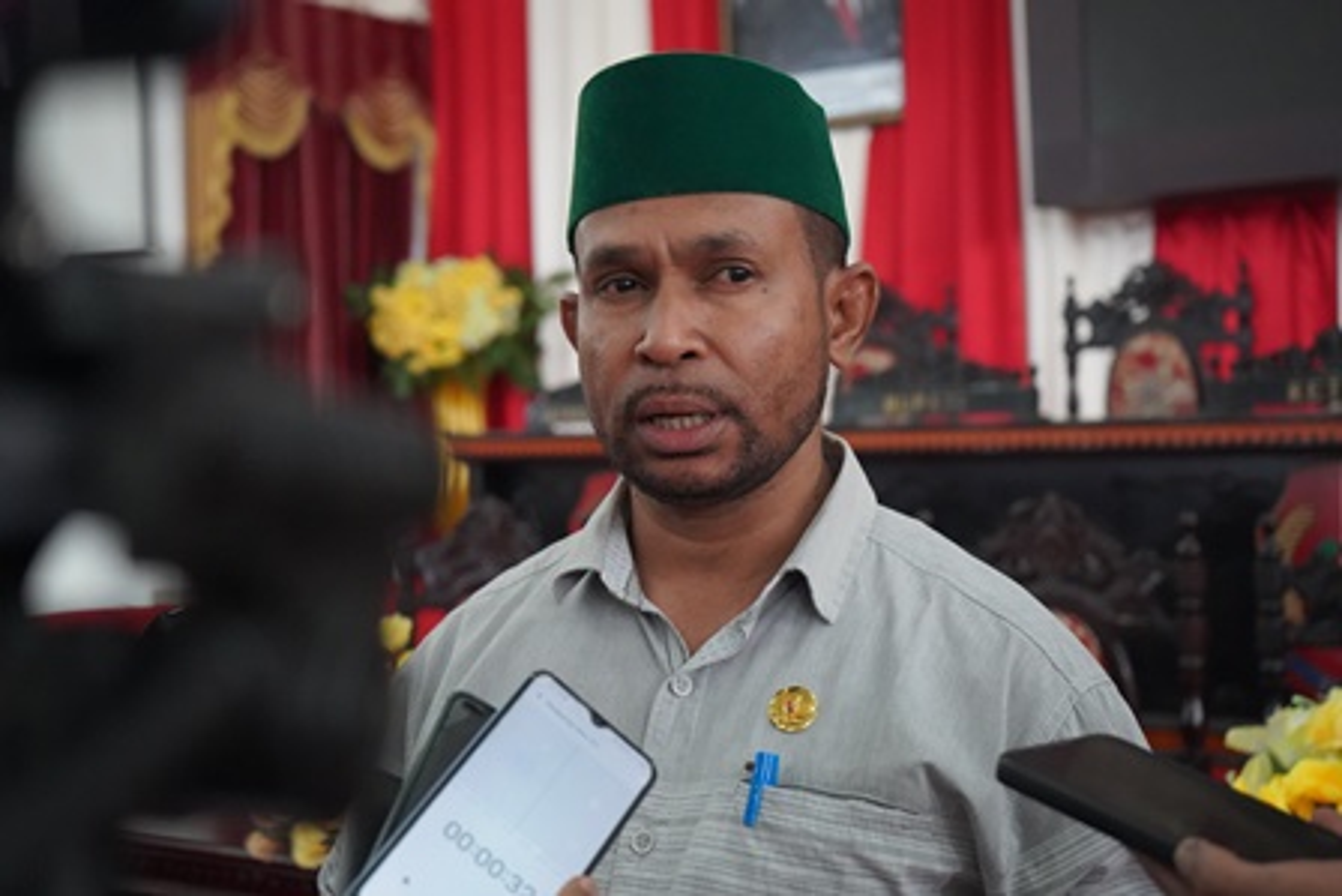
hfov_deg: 40.3
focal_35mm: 49
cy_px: 448
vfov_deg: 27.5
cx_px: 671
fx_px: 1827
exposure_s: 1/160
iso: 12800
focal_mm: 49
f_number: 4.5
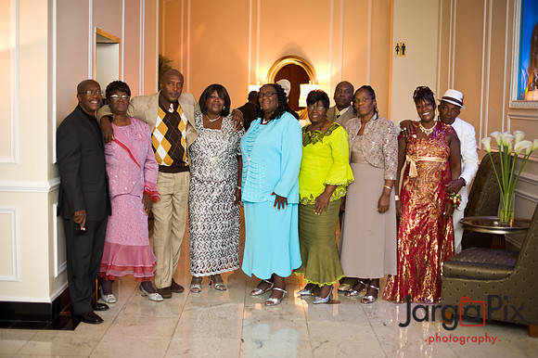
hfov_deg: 39.6
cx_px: 269
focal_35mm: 50
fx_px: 747
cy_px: 179
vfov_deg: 27.0
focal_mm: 50
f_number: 2
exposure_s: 1/125
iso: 1600
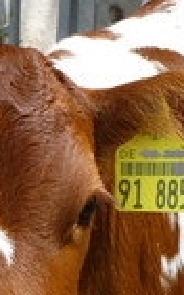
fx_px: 1253
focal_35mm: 156
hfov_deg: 8.4
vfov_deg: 13.4
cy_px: 236
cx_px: 4
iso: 100
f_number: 4.1
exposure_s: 1/400
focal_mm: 9.2
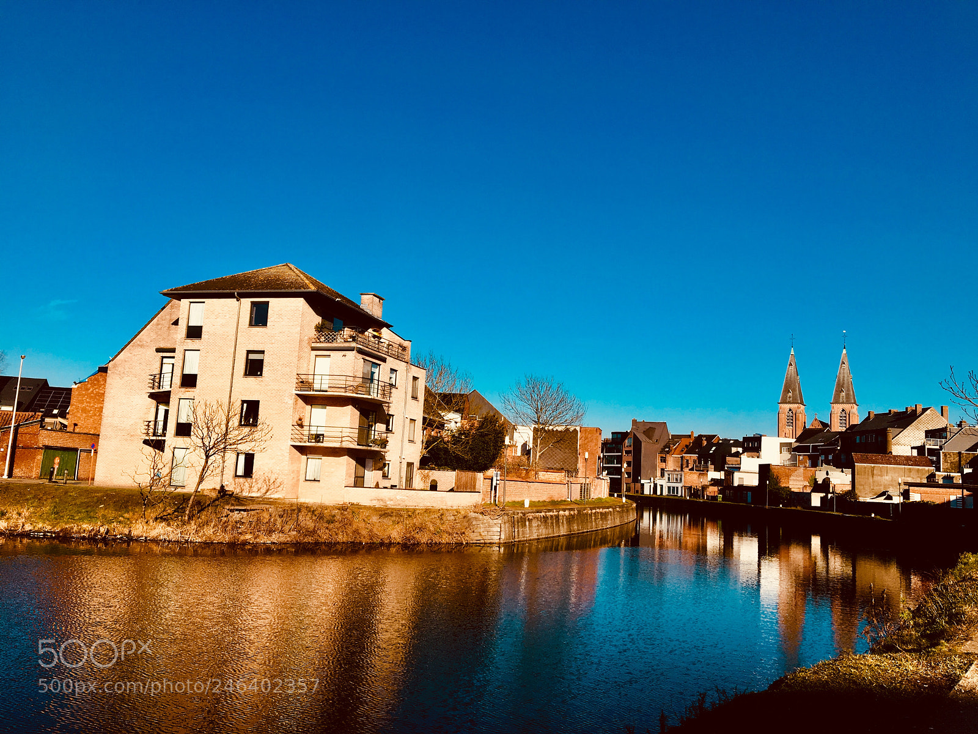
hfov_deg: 61.7
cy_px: 367
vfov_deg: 48.2
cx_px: 489
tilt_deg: +6.4
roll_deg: -1.5
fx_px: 819
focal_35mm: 29
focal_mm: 4.15
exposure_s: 1/1789
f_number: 2.2
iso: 25
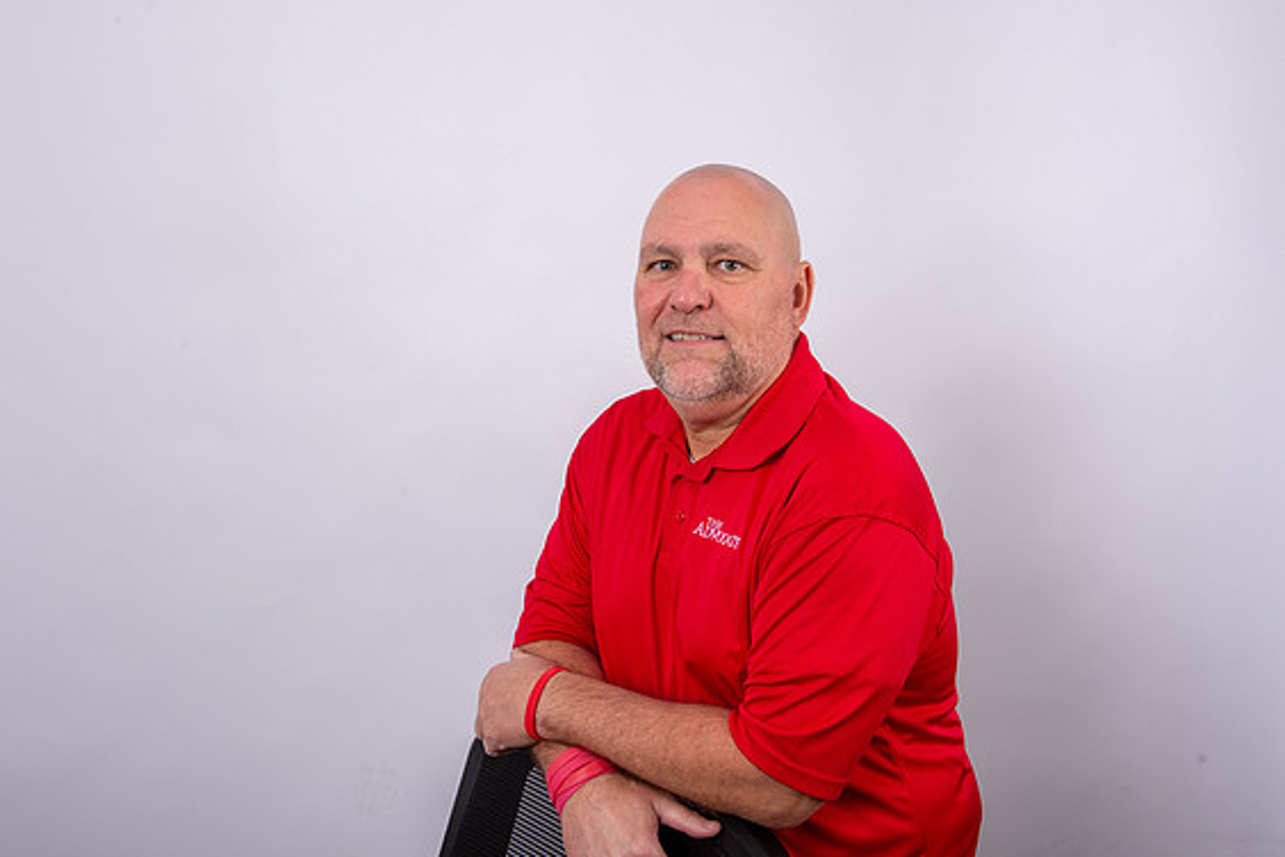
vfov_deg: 36.9
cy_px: 419
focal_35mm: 36
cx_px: 629
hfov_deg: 53.1
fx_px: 1285
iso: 100
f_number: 9
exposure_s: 1/250
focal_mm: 35
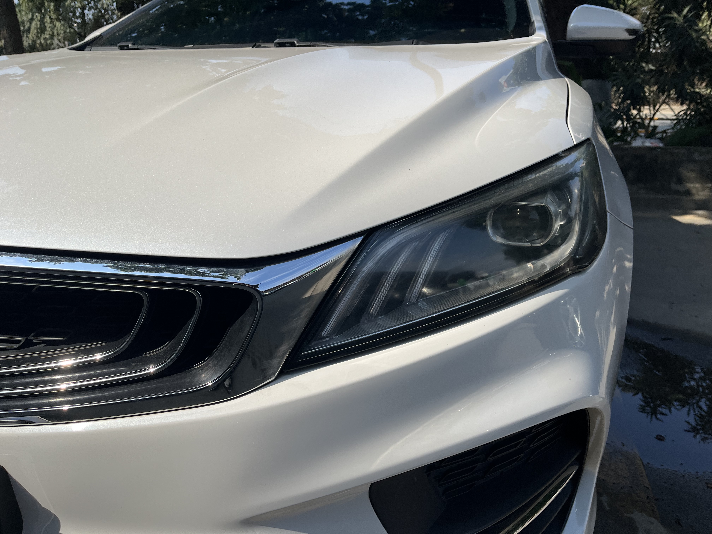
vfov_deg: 53.1
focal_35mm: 26
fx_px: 535
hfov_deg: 67.3
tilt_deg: -17.8
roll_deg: +1.0
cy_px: 267
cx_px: 356
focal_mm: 5.1
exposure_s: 1/4854
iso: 50
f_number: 1.6
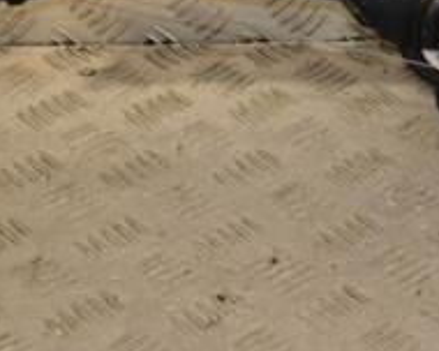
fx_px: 1845
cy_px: -72
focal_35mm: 142
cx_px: 559
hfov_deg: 13.1
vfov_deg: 10.7
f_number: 6.3
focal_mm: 32
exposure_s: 1/200
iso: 800
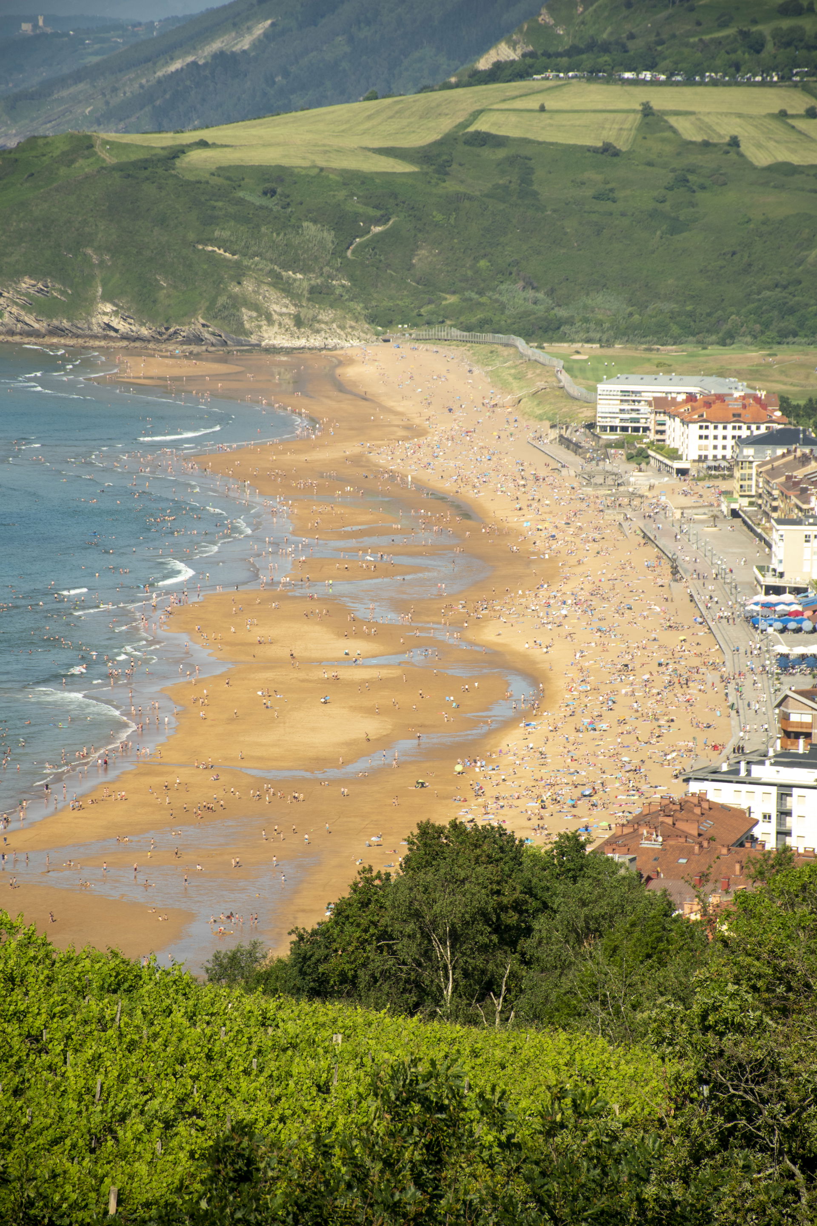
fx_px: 5719
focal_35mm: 168
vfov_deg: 12.2
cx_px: 408
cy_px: 613
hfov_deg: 8.2
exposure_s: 1/640
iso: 100
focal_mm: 112
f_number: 6.3
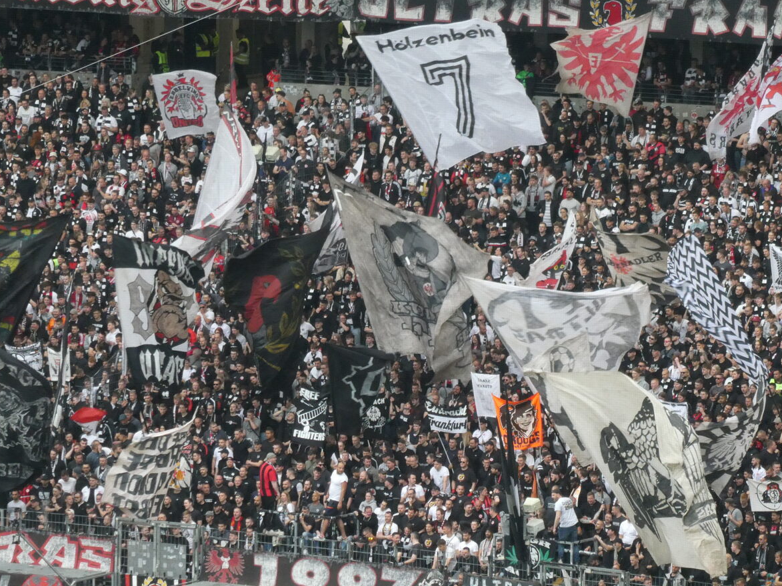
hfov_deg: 6.8
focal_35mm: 292
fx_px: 6594
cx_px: 427
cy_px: 297
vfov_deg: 5.1
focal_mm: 38.4
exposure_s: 1/125
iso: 500
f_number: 5.6
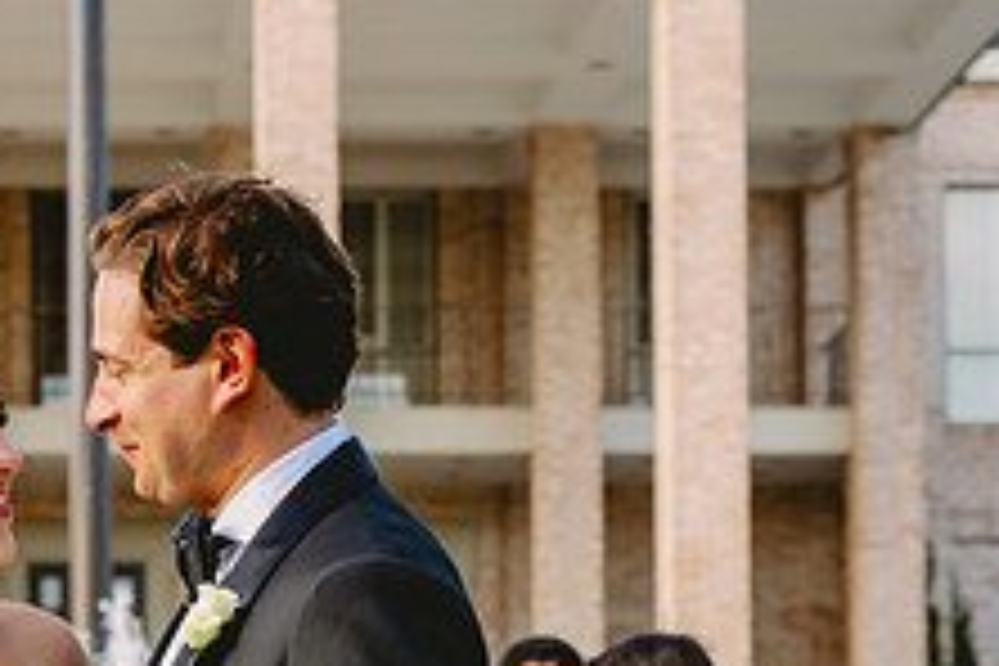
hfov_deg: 11.1
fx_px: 5078
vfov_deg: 7.5
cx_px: -22
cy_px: 740
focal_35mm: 183
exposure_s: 1/500
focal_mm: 70
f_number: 5.6
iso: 200
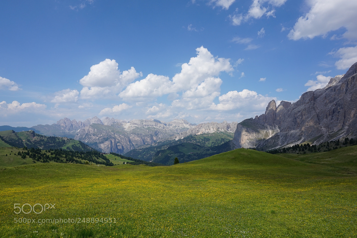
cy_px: 119
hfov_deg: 73.8
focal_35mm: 24
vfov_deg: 53.1
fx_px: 238
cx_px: 178
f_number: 14
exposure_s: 1/160
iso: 100
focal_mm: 16
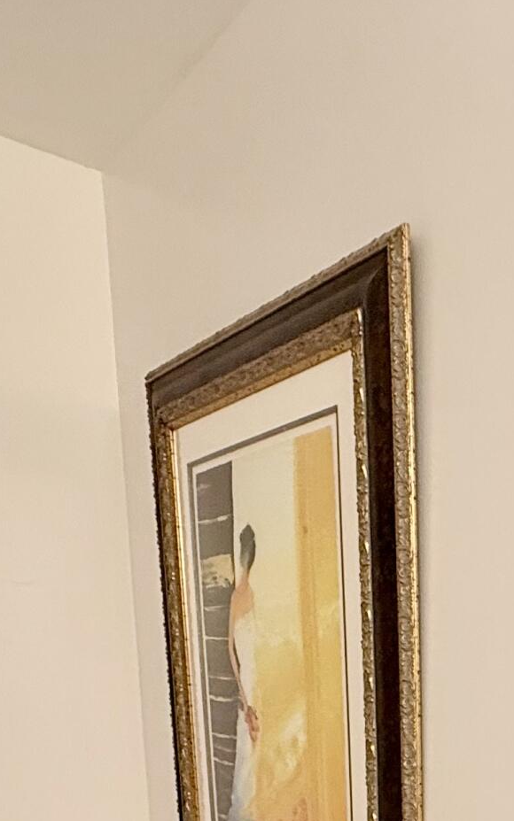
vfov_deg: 34.0
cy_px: 979
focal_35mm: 48
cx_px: 643
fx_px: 1075
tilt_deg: -11.2
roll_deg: -1.6
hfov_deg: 24.0
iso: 160
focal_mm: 2.22
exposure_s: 1/60
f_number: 2.2
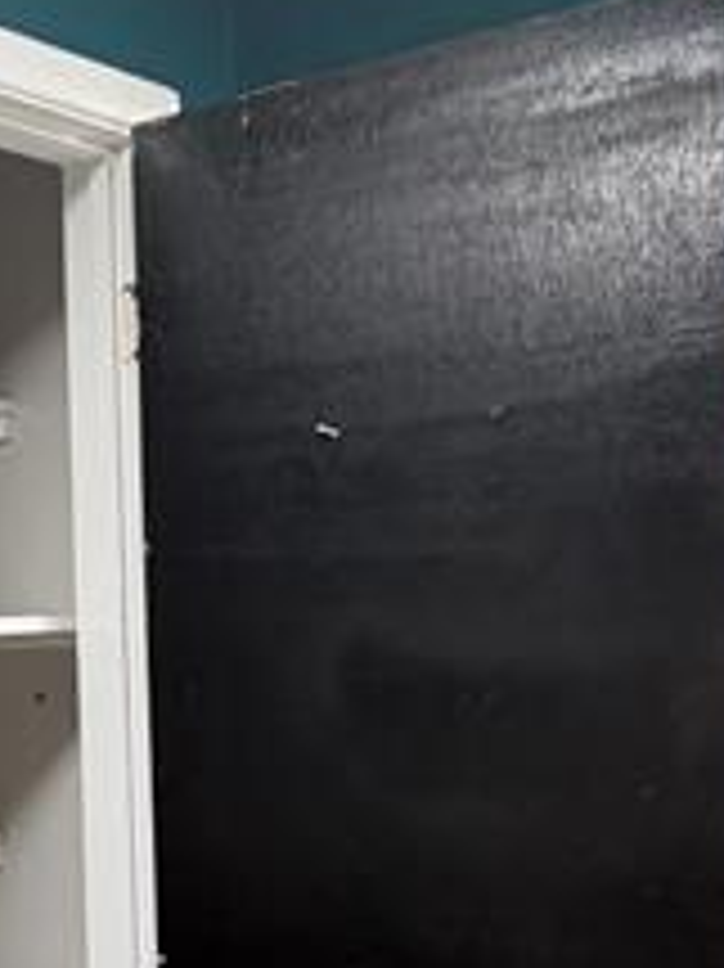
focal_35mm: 50
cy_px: 657
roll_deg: +3.2
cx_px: -157
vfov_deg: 37.7
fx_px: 1396
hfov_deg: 25.8
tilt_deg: +0.1
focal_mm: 2.22
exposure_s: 1/60
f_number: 2.2
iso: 200
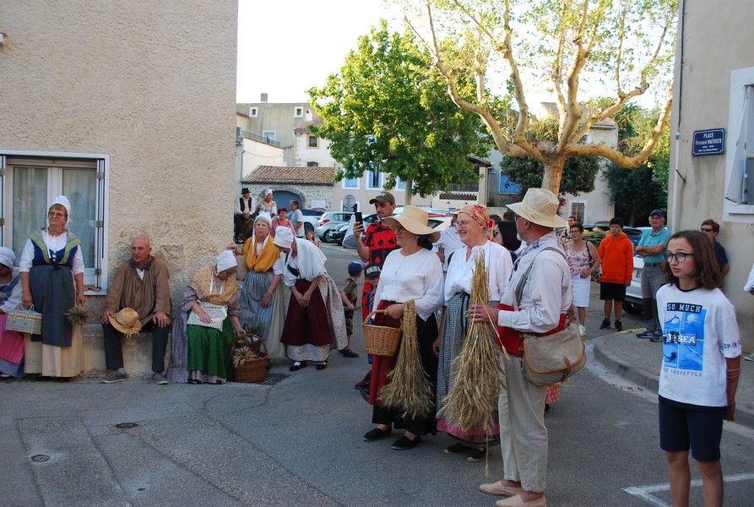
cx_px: 377
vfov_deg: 37.1
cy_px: 254
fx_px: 756
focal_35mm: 36
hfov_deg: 53.0
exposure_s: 1/100
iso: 200
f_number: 5
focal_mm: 24
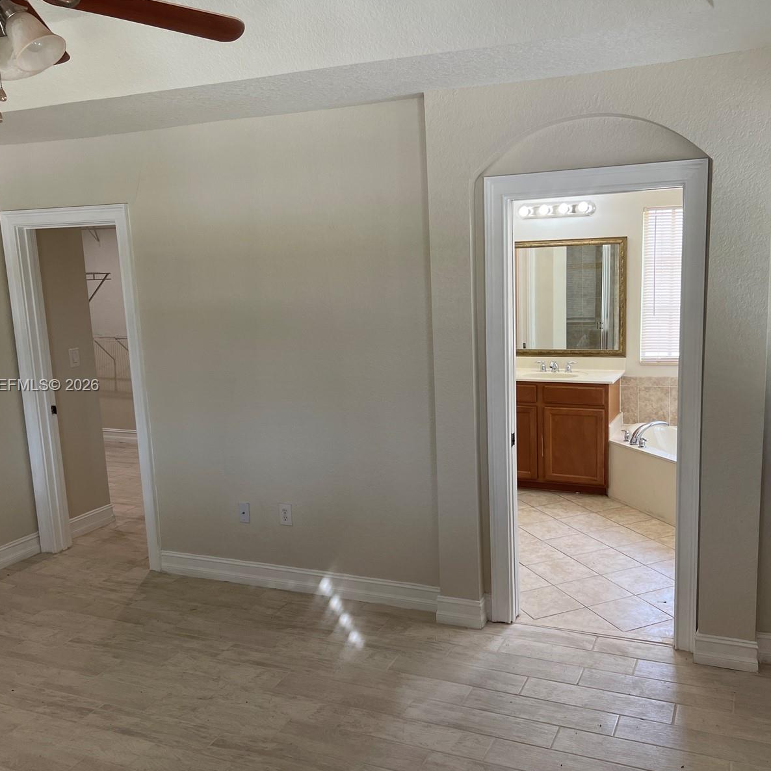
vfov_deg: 52.5
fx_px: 781
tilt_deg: -10.4
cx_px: 417
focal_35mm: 31
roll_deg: +2.3
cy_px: 386
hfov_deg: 52.5
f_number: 1.5
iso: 100
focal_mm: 5.7
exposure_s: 1/121
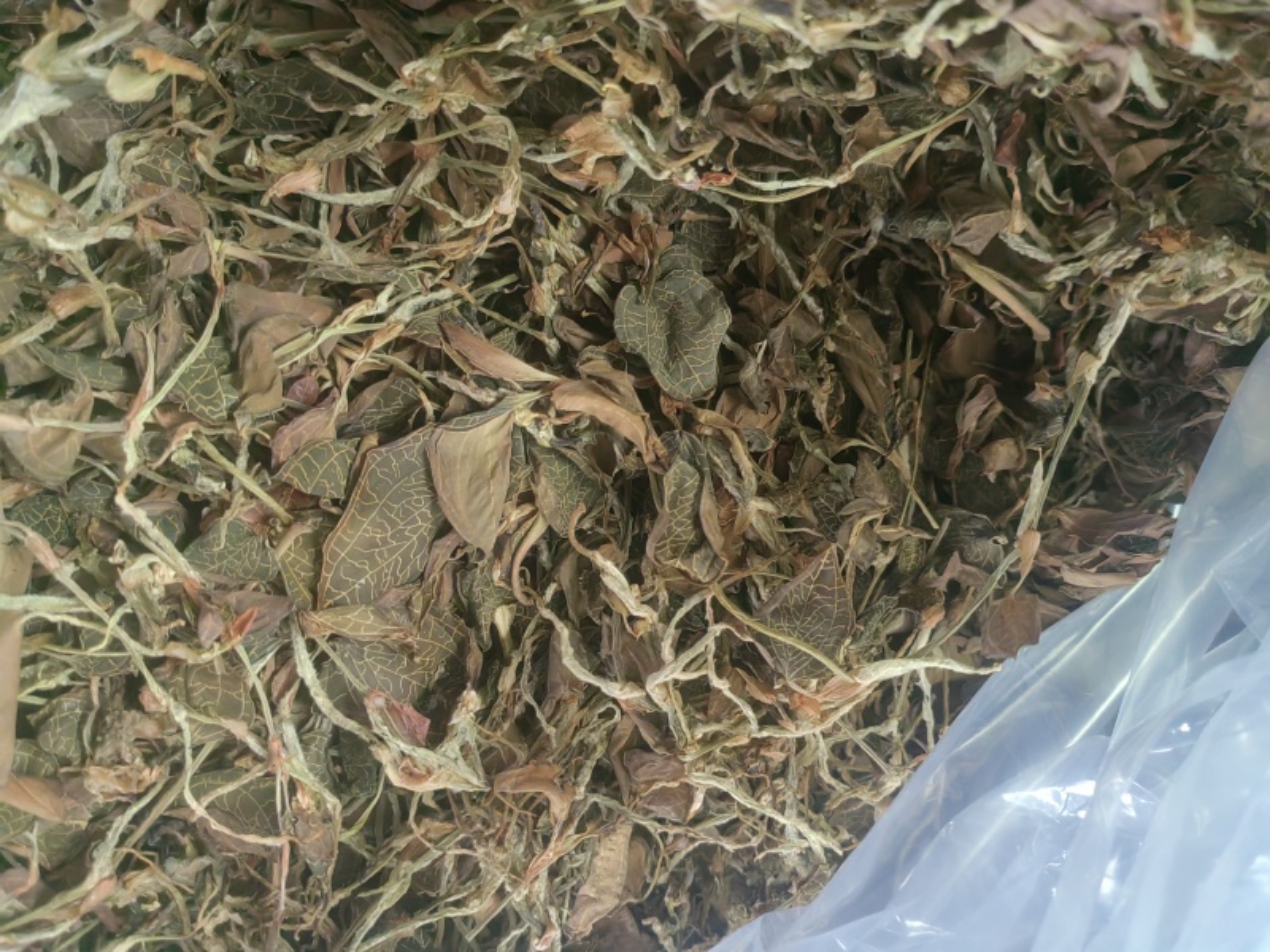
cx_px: 635
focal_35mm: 27
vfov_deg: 51.4
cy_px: 476
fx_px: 991
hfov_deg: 65.3
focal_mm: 5.52
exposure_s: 1/100
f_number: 1.9
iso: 1000
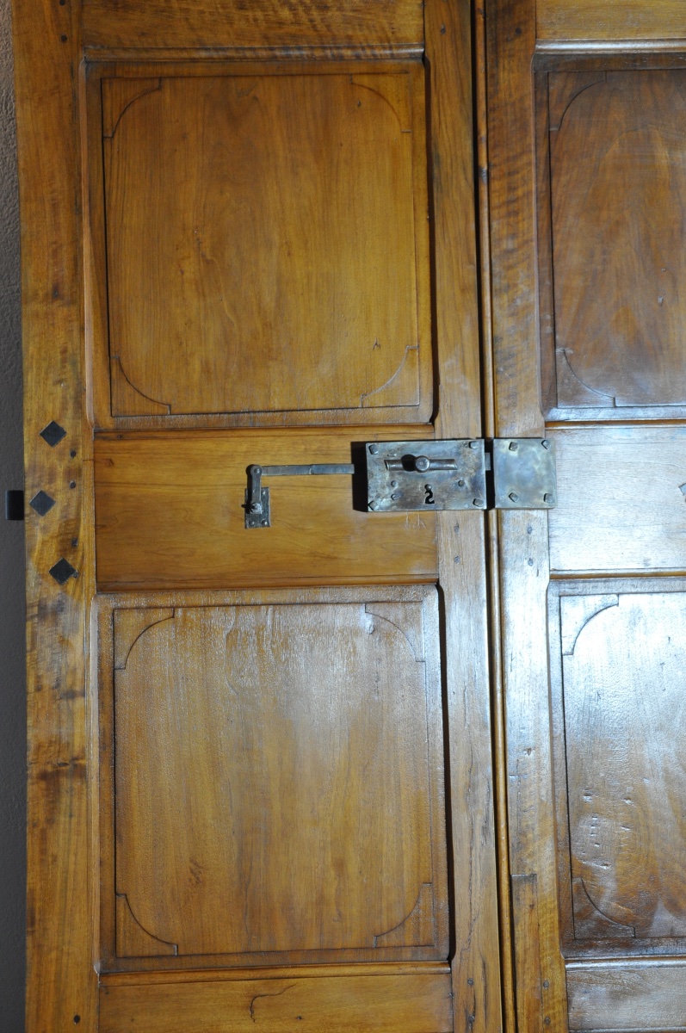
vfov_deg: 38.9
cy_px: 516
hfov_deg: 26.4
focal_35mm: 51
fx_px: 1461
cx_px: 343
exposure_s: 1/40
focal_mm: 34
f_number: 6.3
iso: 800
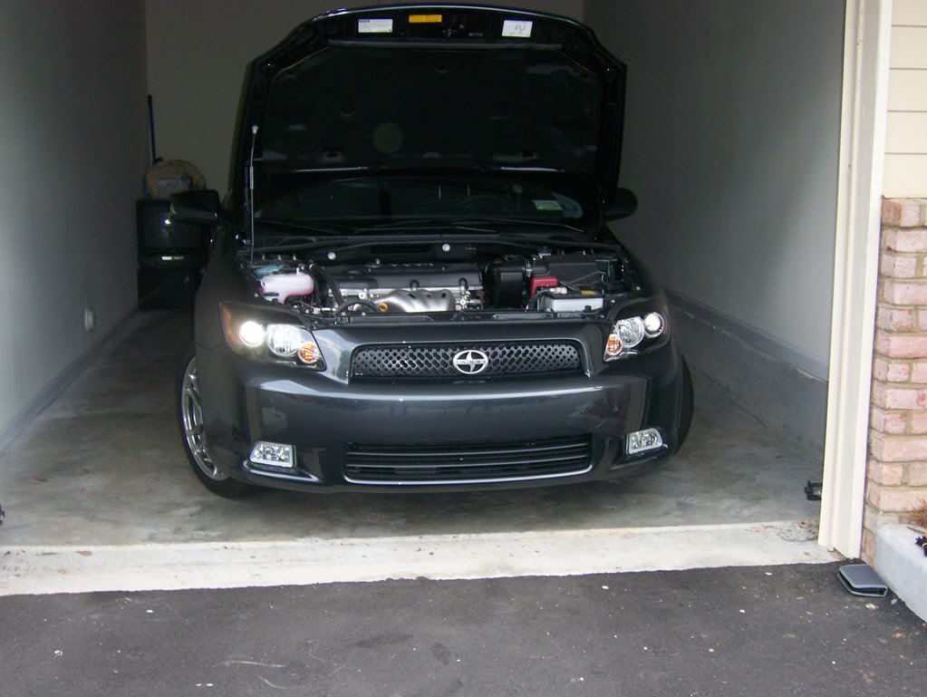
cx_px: 464
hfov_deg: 42.0
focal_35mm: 45
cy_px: 348
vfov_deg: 32.2
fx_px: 1206
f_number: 3.1
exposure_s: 1/60
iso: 160
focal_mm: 7.5
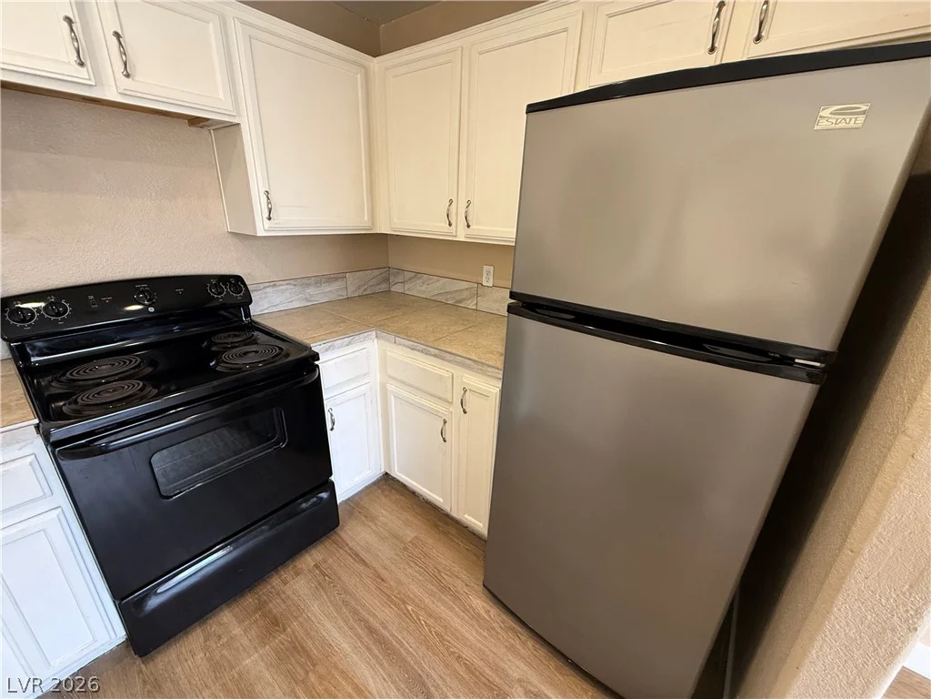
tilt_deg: -19.3
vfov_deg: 85.7
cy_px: 350
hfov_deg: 102.1
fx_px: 377
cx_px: 466
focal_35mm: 14
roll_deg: -1.5
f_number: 2.2
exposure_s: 1/120
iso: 250
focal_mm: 2.22
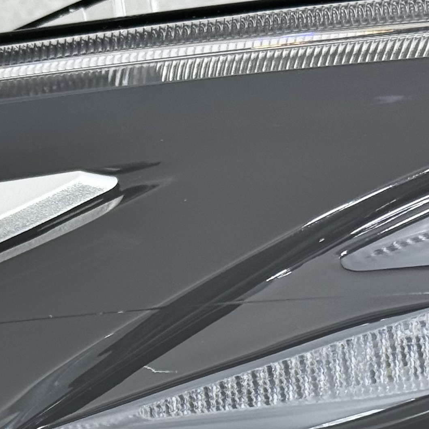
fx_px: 2271
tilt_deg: -75.6
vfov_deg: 10.7
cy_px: 455
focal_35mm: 162
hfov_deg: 10.6
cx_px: -101
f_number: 1.78
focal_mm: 6.76
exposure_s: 1/121
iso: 50
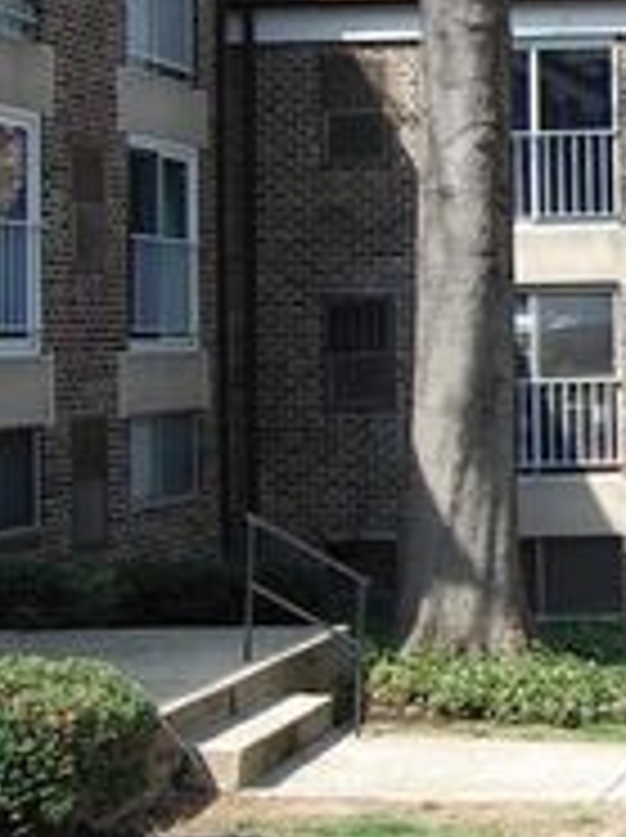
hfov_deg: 14.8
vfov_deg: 21.8
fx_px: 2158
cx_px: 1054
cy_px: 230
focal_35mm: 89
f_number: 8
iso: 200
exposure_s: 1/250
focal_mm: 23
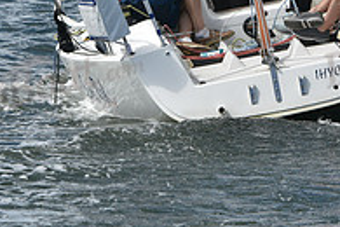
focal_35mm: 447
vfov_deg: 3.1
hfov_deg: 4.6
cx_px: 235
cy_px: -24
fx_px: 4221
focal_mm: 150
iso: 320
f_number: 10
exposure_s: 1/1000
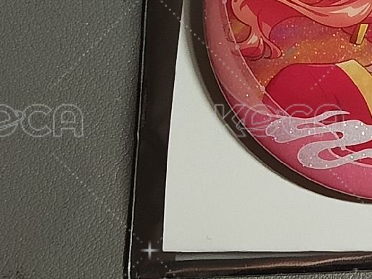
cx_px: 584
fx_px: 1569
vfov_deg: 10.1
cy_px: -11
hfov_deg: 12.7
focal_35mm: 146
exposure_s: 1/60
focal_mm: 5.24
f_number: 1.75
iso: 400
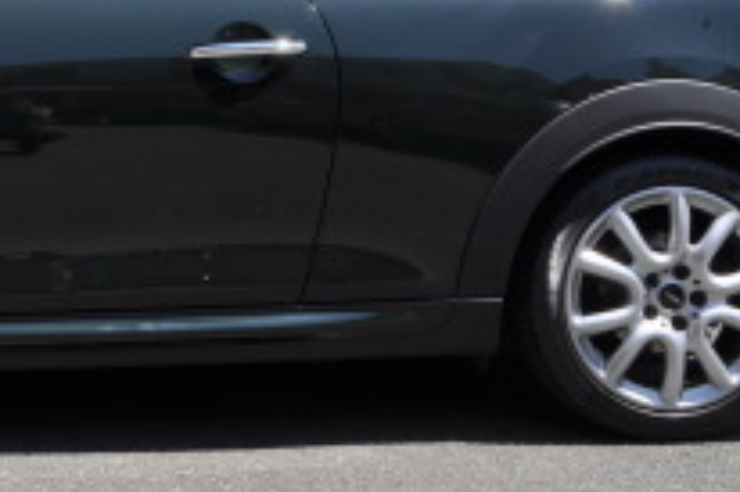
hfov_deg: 25.3
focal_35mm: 77
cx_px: 29
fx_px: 1581
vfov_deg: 17.0
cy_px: -79
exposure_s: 1/320
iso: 200
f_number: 9
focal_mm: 20
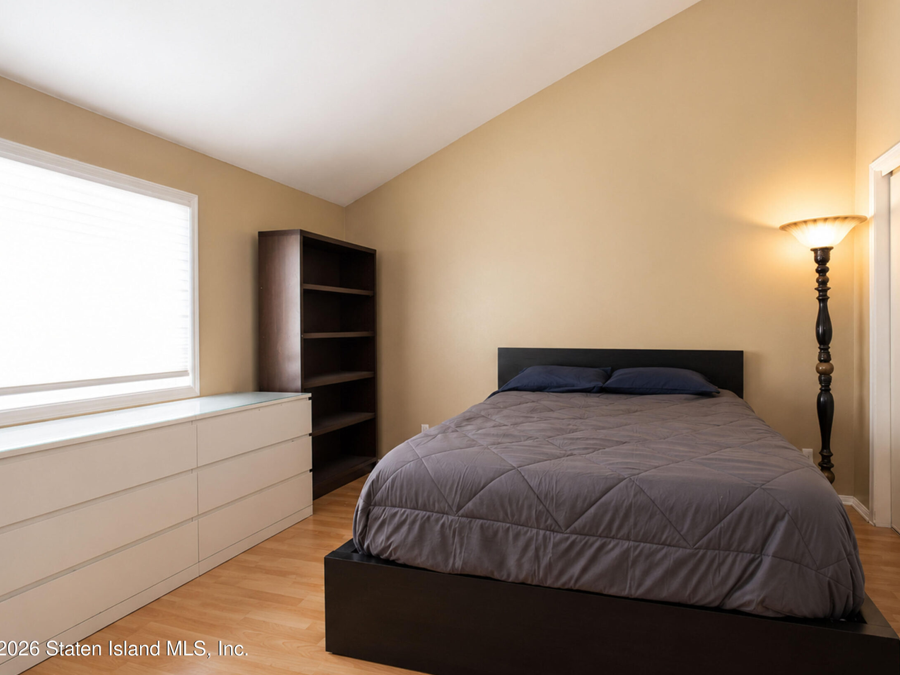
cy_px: 327
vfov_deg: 74.7
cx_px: 510
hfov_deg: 90.5
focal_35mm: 17
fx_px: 442
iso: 1600
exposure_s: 1/60
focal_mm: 10
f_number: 7.1
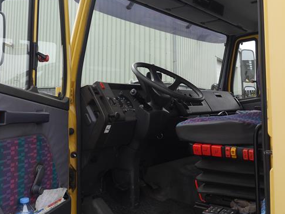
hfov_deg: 50.1
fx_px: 305
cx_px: 136
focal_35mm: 37
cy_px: 78
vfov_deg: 38.4
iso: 160
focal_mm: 14
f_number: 5.6
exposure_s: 1/250
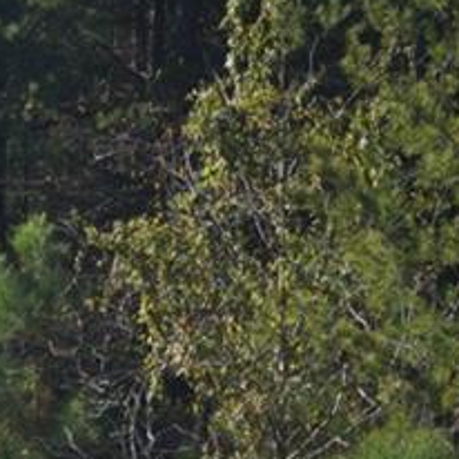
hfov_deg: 9.0
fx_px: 2655
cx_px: -617
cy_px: 626
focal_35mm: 177
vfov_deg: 9.7
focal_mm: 28
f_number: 4.5
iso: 125
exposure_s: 1/160
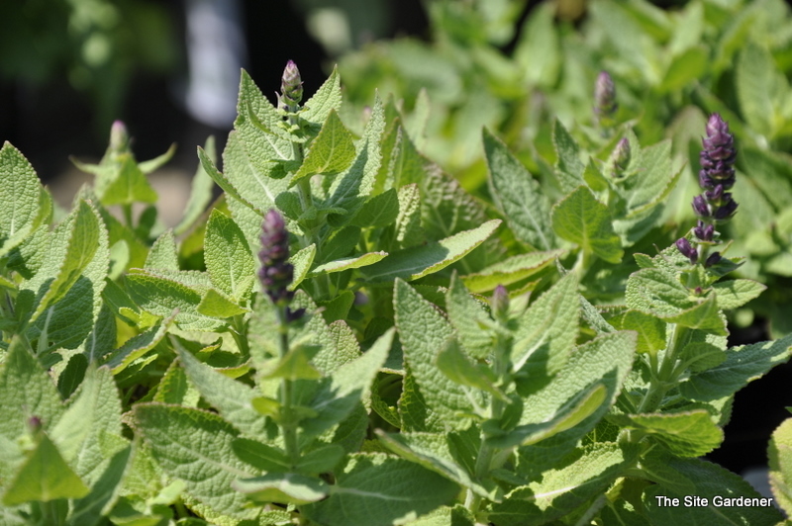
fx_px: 3462
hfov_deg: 13.1
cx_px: 396
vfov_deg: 8.7
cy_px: 263
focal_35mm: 158
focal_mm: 105
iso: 200
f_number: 9
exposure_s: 1/320
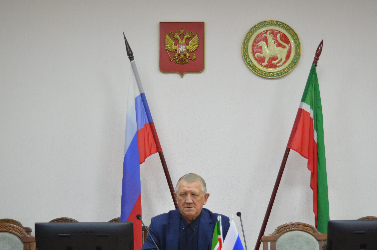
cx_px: 188
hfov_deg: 32.1
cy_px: 148
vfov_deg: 21.6
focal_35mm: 63
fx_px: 655
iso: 400
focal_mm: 35
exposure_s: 1/30
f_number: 4.5
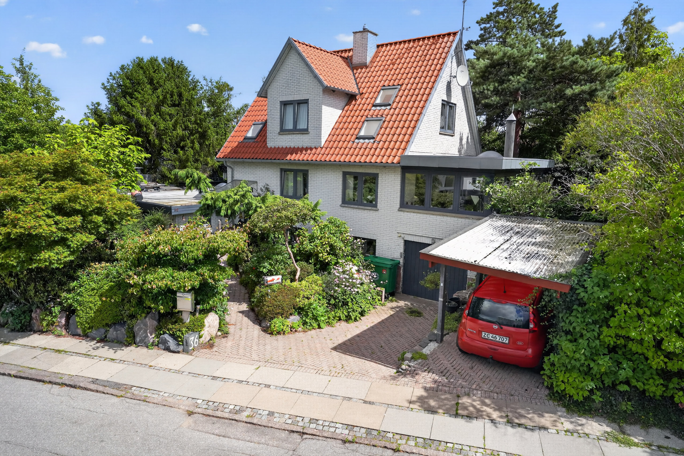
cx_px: 342
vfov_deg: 57.2
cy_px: 228
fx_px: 418
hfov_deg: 78.6
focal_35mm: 22
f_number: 8
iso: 1250
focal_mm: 22
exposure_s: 1/2500
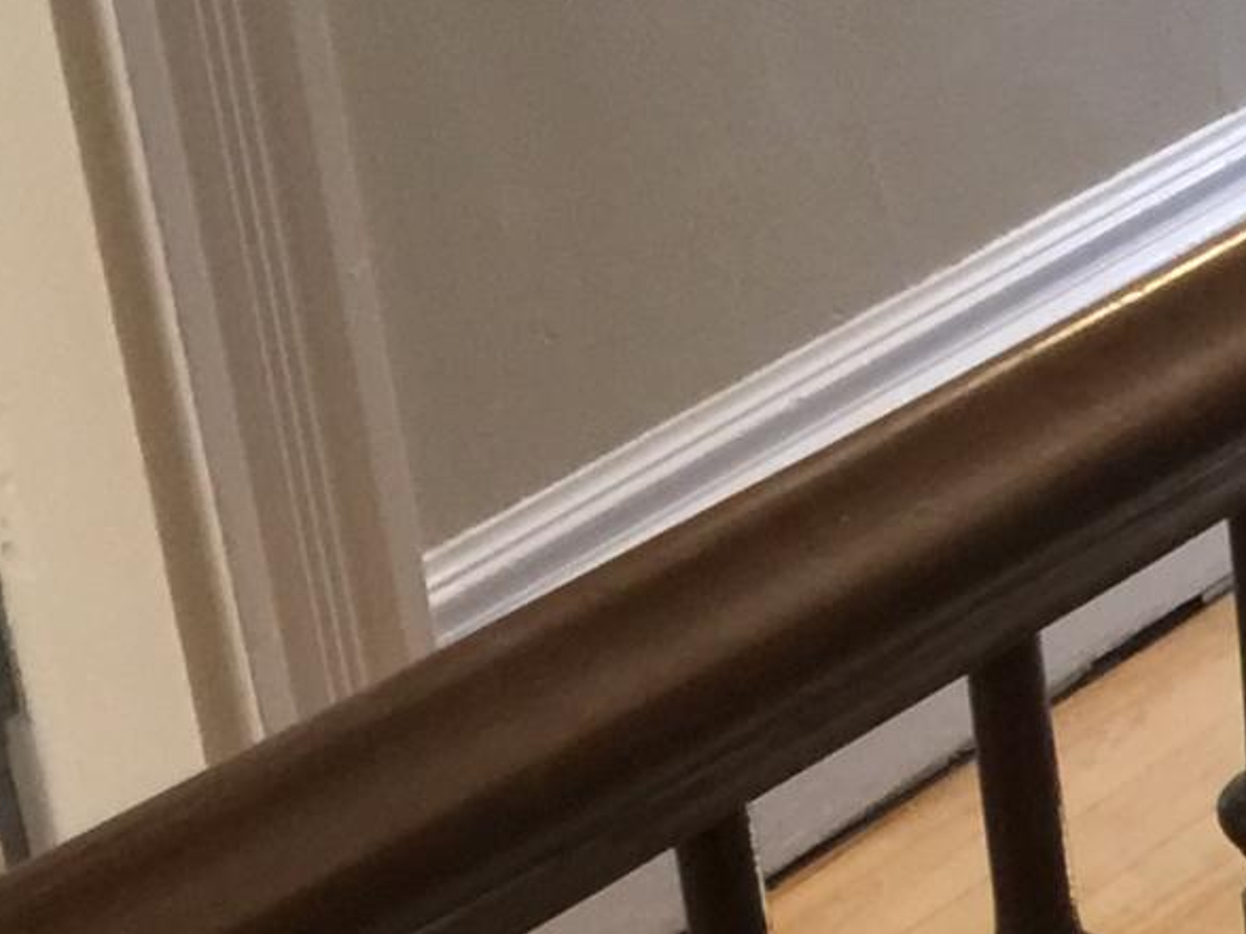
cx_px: 2282
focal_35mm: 148
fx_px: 5327
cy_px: 2266
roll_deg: -5.4
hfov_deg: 12.2
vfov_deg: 9.0
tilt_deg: -40.5
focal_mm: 4.15
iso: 80
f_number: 2.2
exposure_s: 1/15
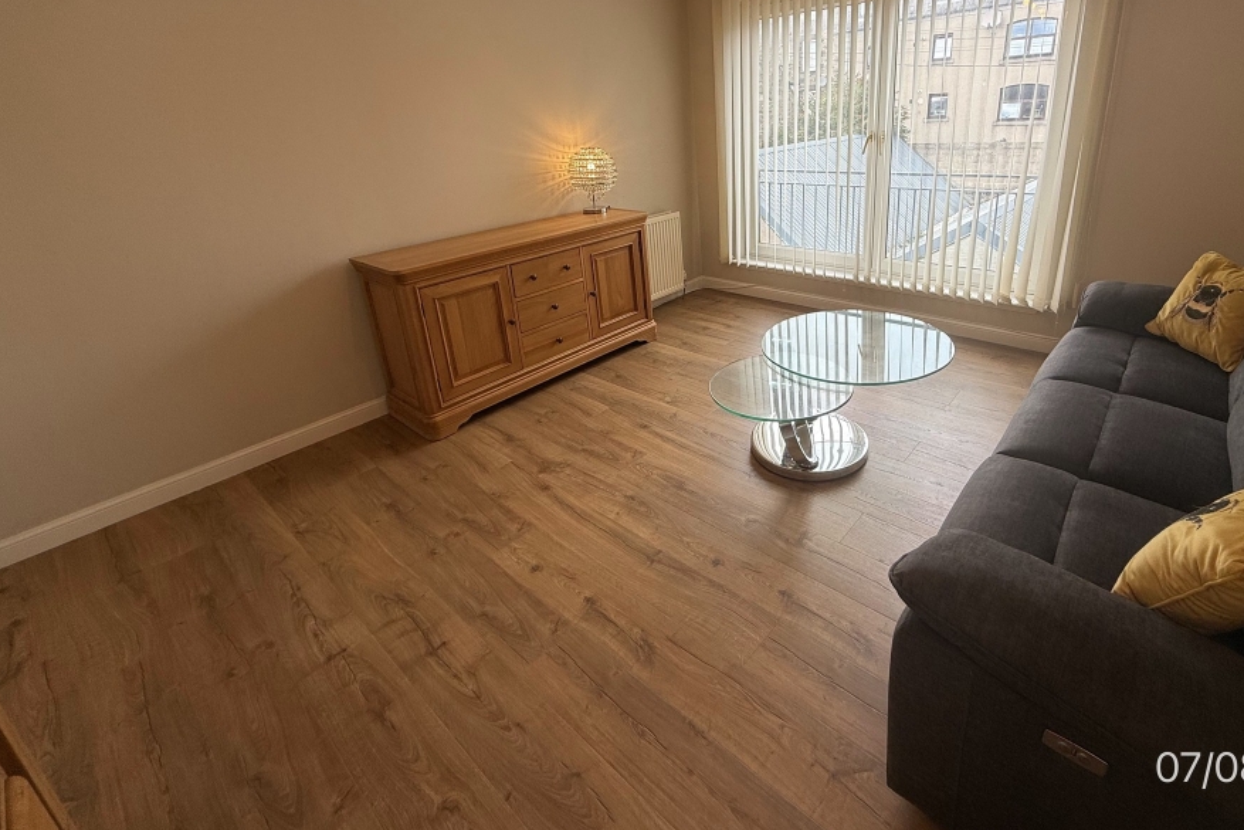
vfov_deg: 69.1
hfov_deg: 92.7
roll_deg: +3.0
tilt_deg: -17.8
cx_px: 711
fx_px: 588
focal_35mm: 17
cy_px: 302
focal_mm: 2.22
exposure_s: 1/172
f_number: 2.2
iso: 50
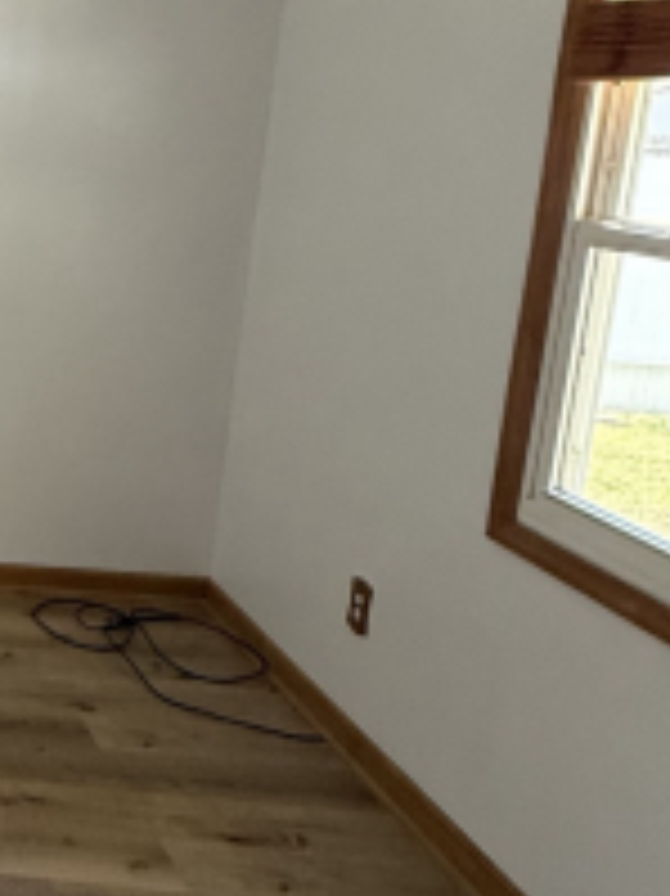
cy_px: 286
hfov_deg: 22.9
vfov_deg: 39.9
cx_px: -418
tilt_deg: -8.4
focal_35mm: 47
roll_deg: -0.9
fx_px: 1214
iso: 320
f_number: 2.2
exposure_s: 1/73
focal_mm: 2.22
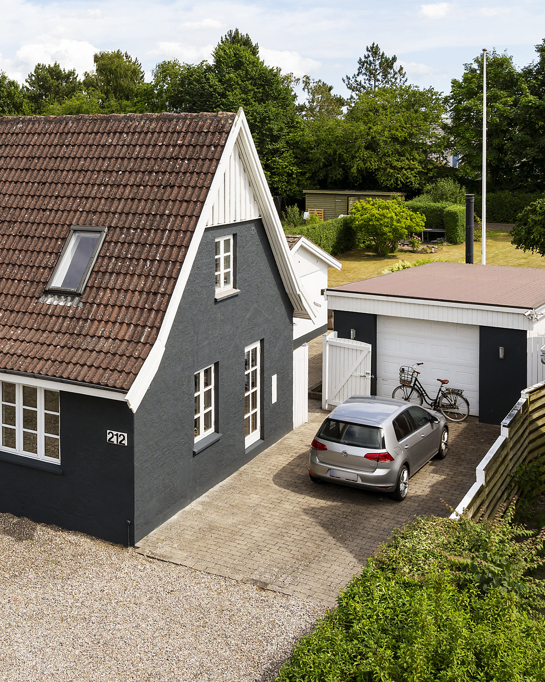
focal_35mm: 43
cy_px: 337
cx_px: 112
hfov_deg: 33.9
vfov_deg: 42.9
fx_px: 867
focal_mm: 20
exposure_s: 1/250
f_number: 8
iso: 200
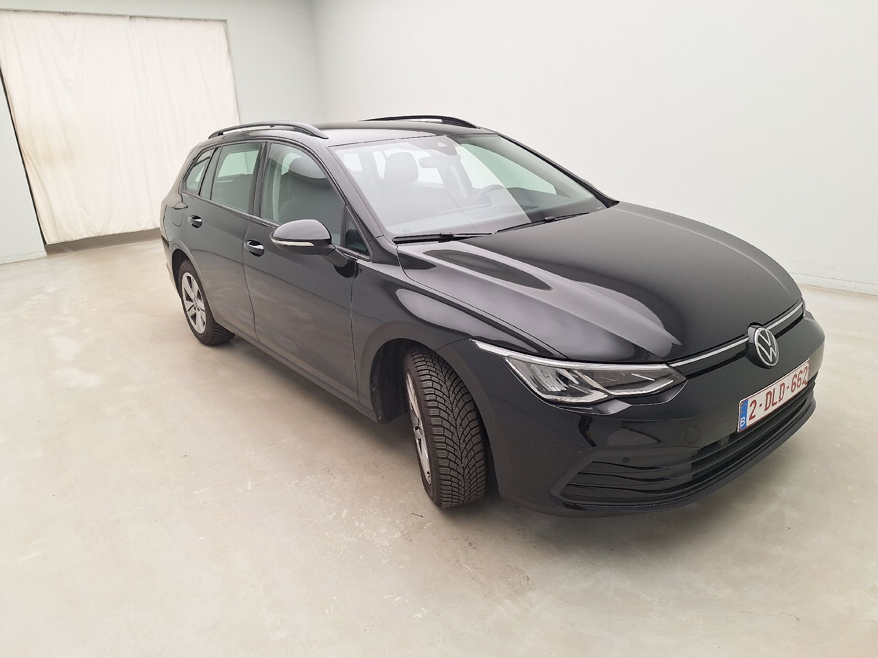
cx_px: 439
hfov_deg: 73.9
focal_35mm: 23
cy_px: 329
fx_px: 583
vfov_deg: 58.9
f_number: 1.8
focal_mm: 5.54
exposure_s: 1/100
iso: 50
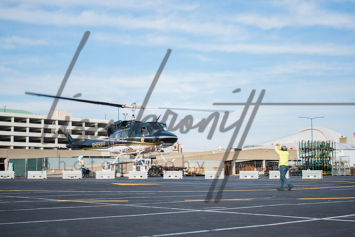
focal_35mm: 56
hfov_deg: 35.8
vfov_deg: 24.3
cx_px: 178
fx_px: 550
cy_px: 118
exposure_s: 1/200
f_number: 4.8
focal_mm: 36
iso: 100
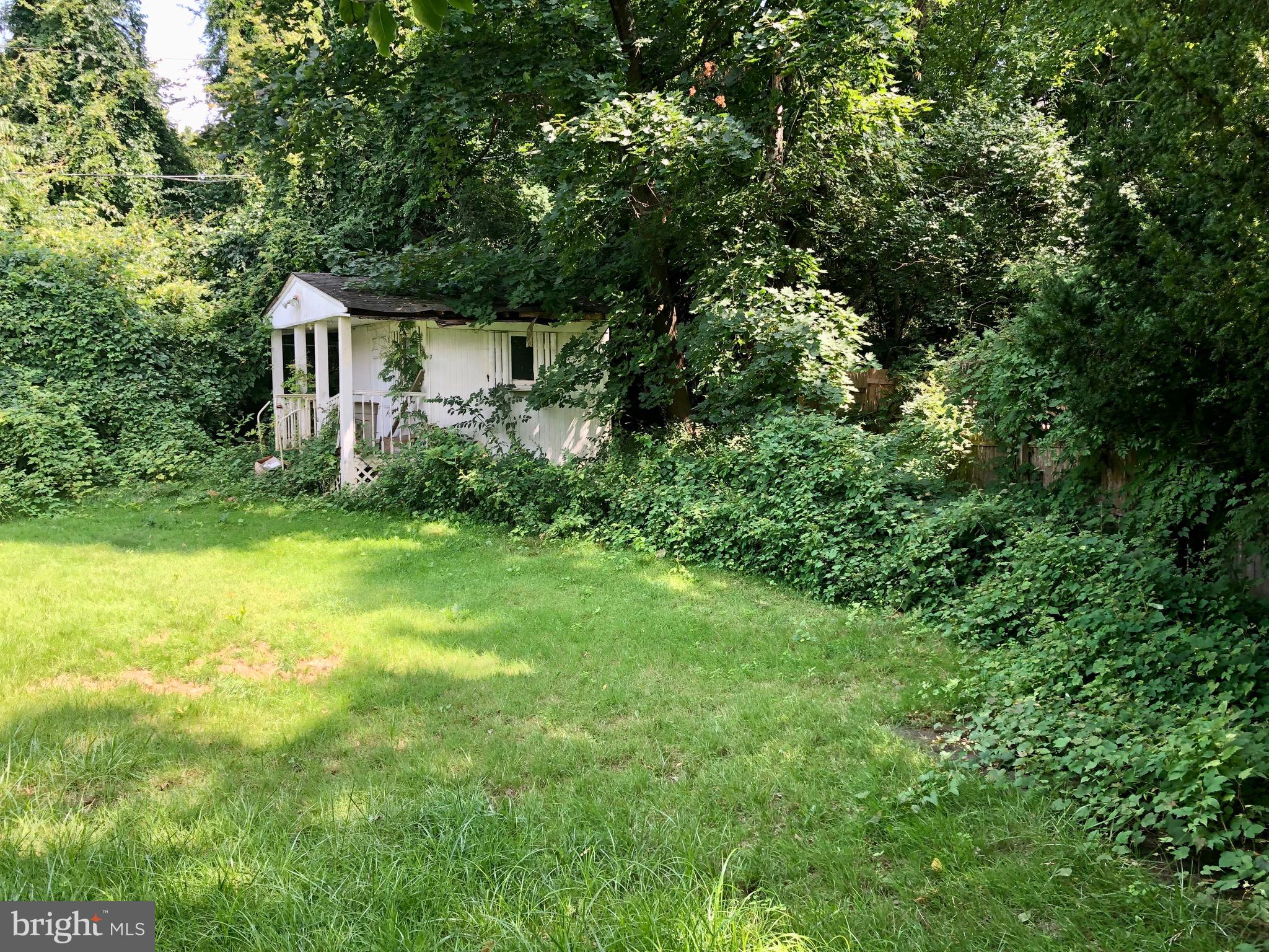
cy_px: 476
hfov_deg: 63.4
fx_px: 1026
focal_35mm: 28
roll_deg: -0.9
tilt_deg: -1.7
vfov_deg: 49.7
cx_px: 634
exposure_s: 1/120
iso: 25
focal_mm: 3.99
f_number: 1.8
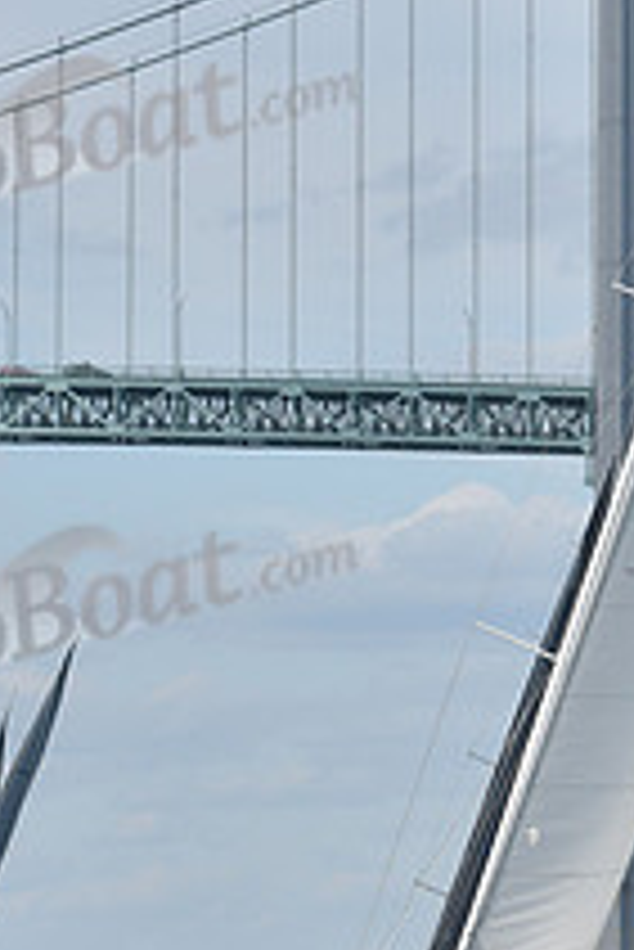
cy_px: 324
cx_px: 591
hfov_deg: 3.6
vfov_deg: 5.4
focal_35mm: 384
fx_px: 10127
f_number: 8
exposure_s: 1/800
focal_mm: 140
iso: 320
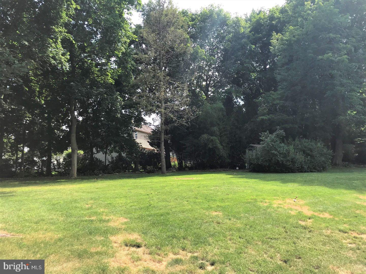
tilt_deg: +9.3
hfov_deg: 63.4
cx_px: 183
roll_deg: +1.9
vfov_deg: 49.7
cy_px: 137
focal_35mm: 28
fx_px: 296
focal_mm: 3.99
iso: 20
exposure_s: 1/567
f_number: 1.8
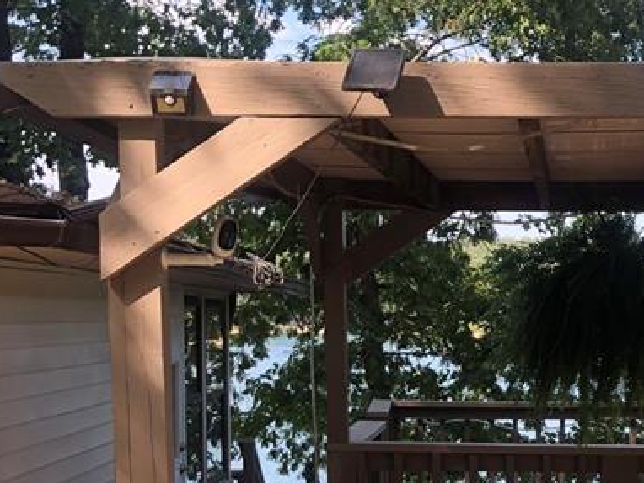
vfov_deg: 19.2
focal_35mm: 75
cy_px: 458
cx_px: 610
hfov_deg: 25.0
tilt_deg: -5.7
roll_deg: -0.4
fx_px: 1396
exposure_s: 1/265
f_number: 1.8
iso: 20
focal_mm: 3.99
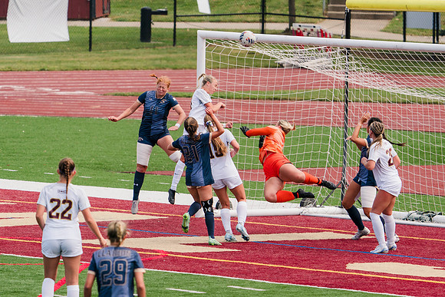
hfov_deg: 4.7
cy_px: 164
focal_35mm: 437
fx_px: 5402
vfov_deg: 3.1
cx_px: 228
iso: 640
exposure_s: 1/1600
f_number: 6.3
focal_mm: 341
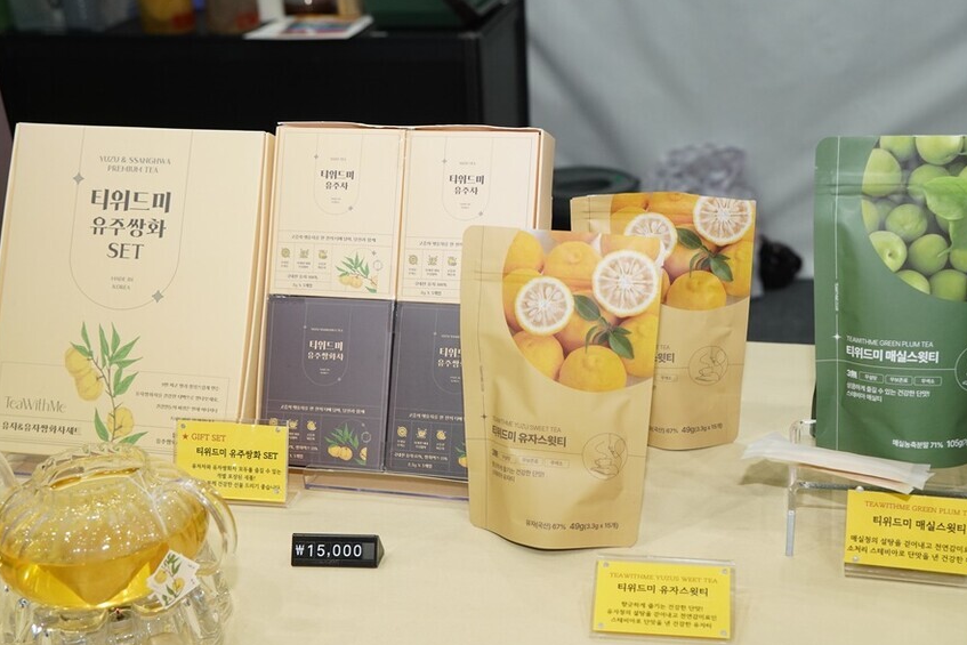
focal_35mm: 51
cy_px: 358
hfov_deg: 38.9
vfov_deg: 26.5
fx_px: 1370
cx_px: 507
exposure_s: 1/160
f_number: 4
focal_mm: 30
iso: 1000
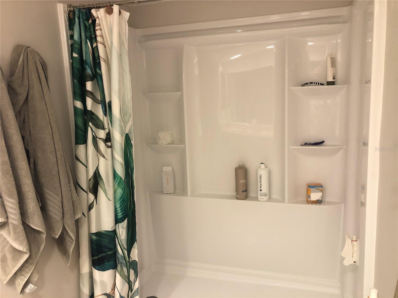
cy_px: 149
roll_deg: +1.9
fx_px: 322
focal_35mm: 28
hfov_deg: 63.4
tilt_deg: -9.6
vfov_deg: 49.7
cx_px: 199
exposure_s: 1/15
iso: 40
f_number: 1.8
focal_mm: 3.99
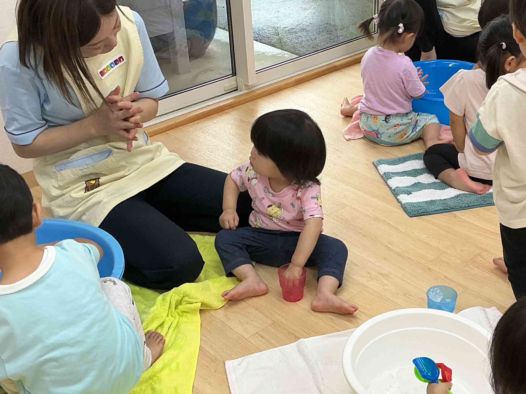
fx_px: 790
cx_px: 330
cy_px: 216
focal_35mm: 52
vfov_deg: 28.0
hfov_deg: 36.6
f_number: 1.8
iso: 25
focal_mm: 3
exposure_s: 1/100
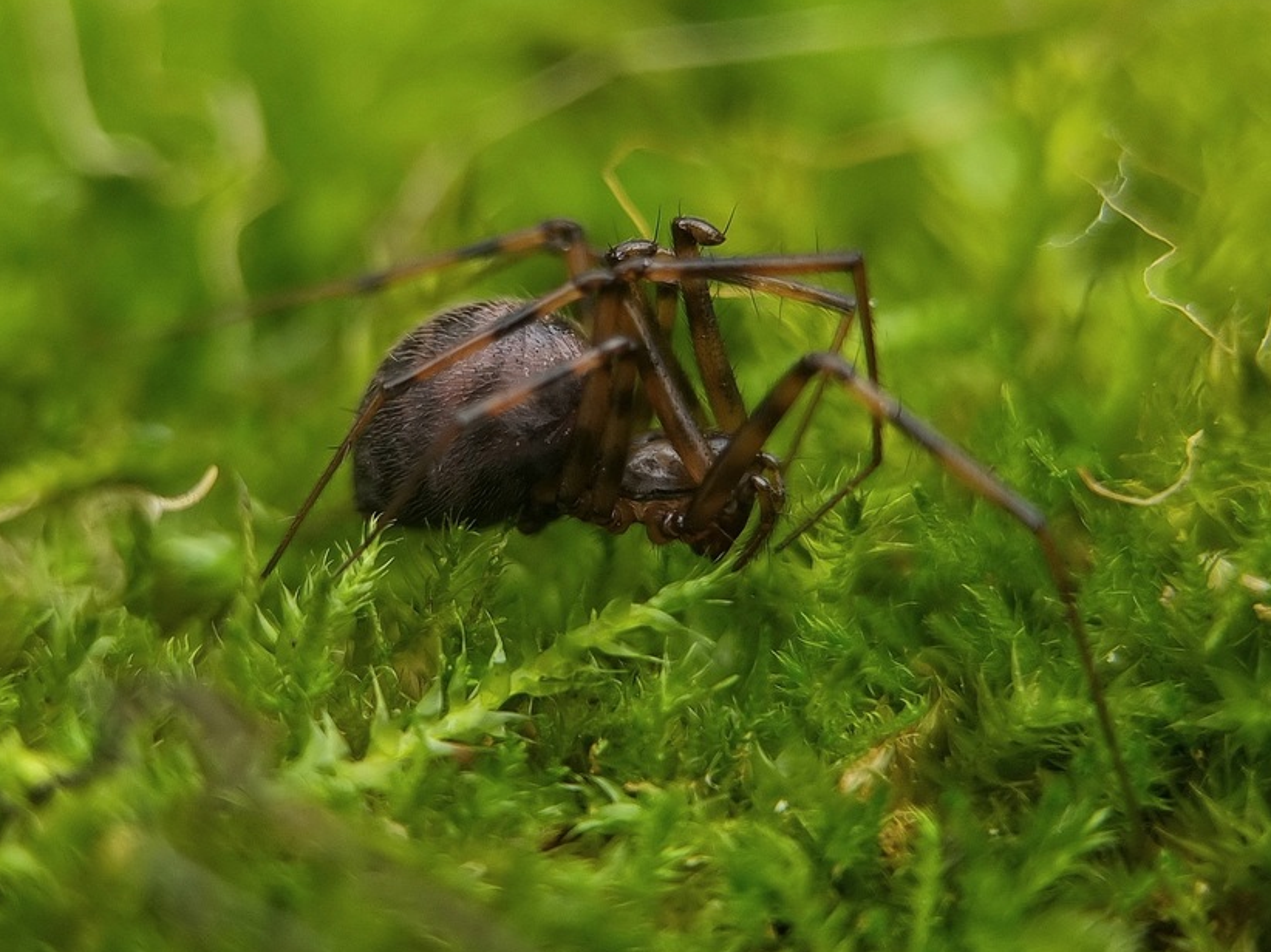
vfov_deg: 51.3
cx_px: 647
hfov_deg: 65.3
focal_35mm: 27
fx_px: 991
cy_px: 490
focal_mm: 5.4
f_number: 1.8
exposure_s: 1/167
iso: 50
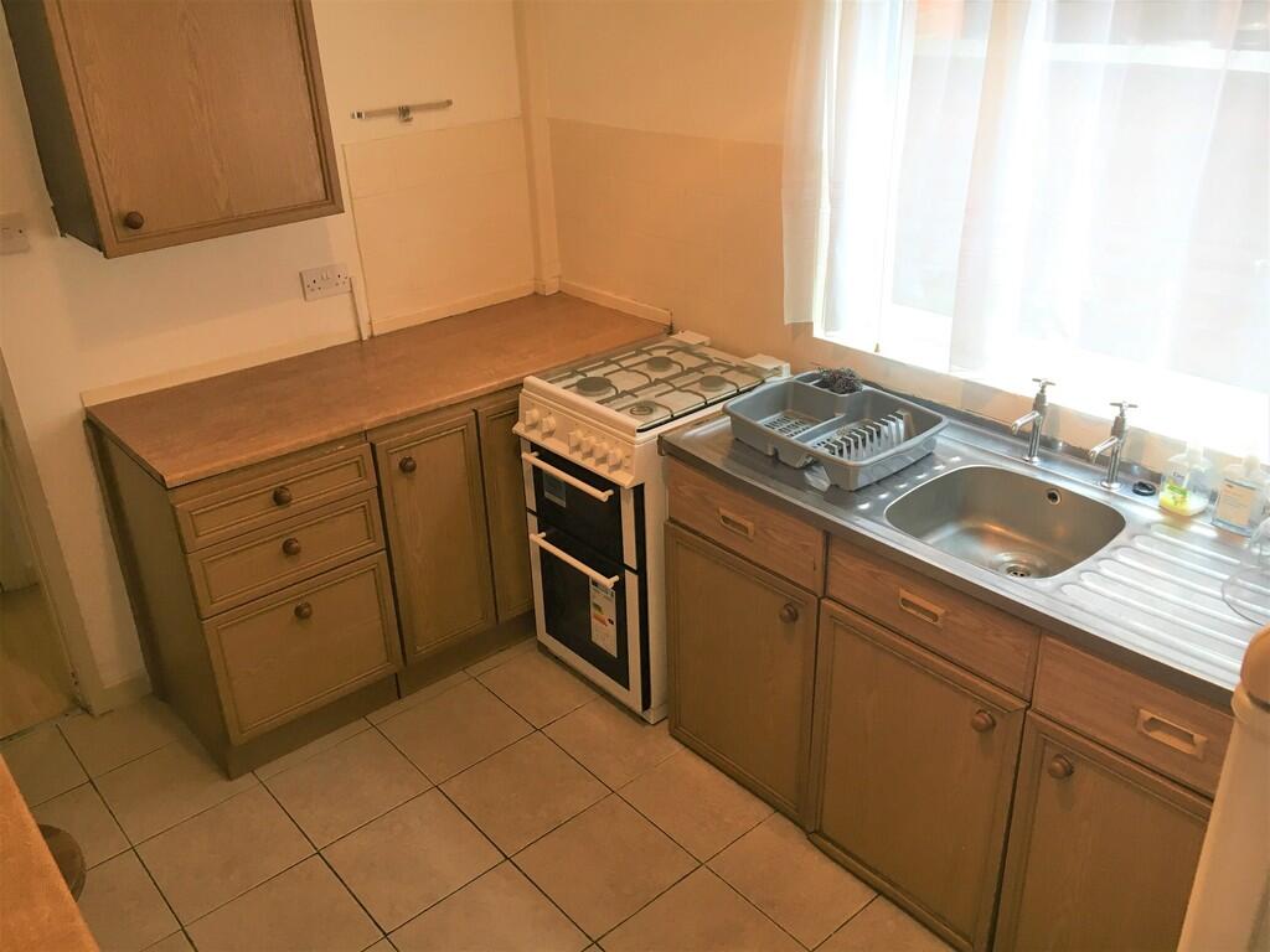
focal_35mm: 29
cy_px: 476
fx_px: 1064
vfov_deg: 48.2
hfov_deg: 61.7
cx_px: 635
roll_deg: +2.8
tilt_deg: -26.0
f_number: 2.2
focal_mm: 4.15
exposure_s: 1/33
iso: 40
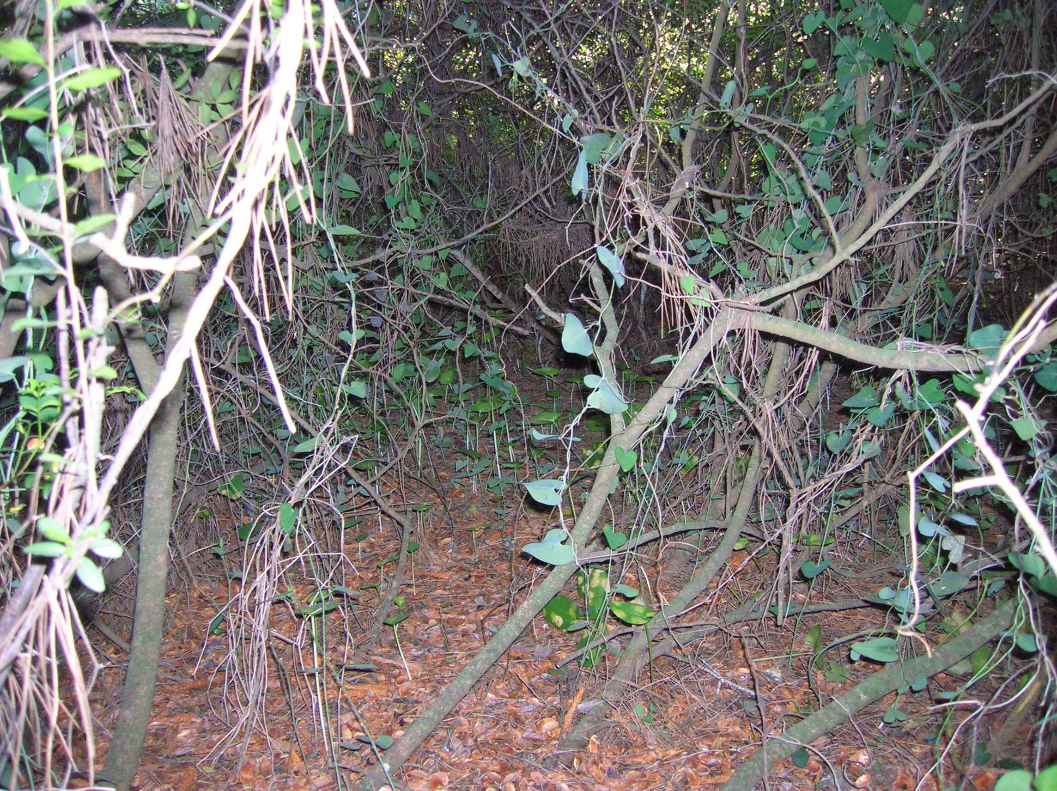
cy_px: 396
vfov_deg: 41.7
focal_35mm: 34
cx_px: 528
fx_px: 1037
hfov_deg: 54.0
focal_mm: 5.7
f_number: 2.9
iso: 121
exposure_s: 1/60.1
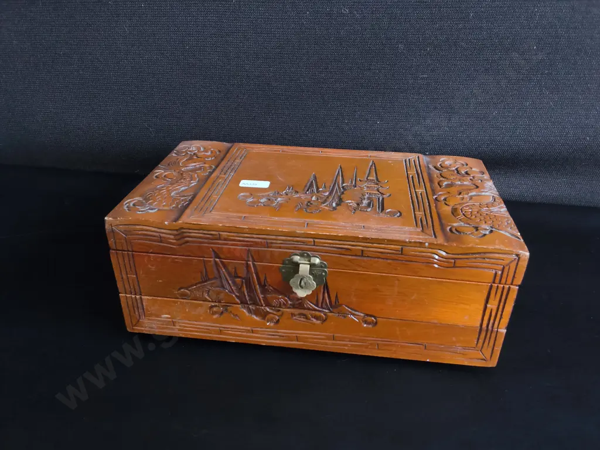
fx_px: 468
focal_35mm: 27
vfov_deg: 51.4
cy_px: 225
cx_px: 300
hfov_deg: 65.3
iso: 320
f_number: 2
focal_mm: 2.87
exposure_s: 1/60
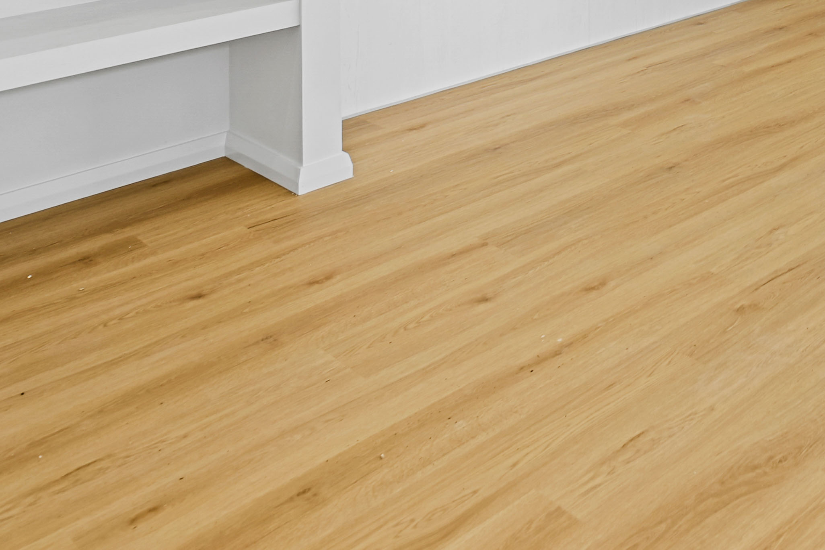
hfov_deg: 34.1
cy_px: -251
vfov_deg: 24.0
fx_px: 1042
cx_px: 1007
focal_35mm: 45
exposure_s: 1/30
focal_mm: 15.5
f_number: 4
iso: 100
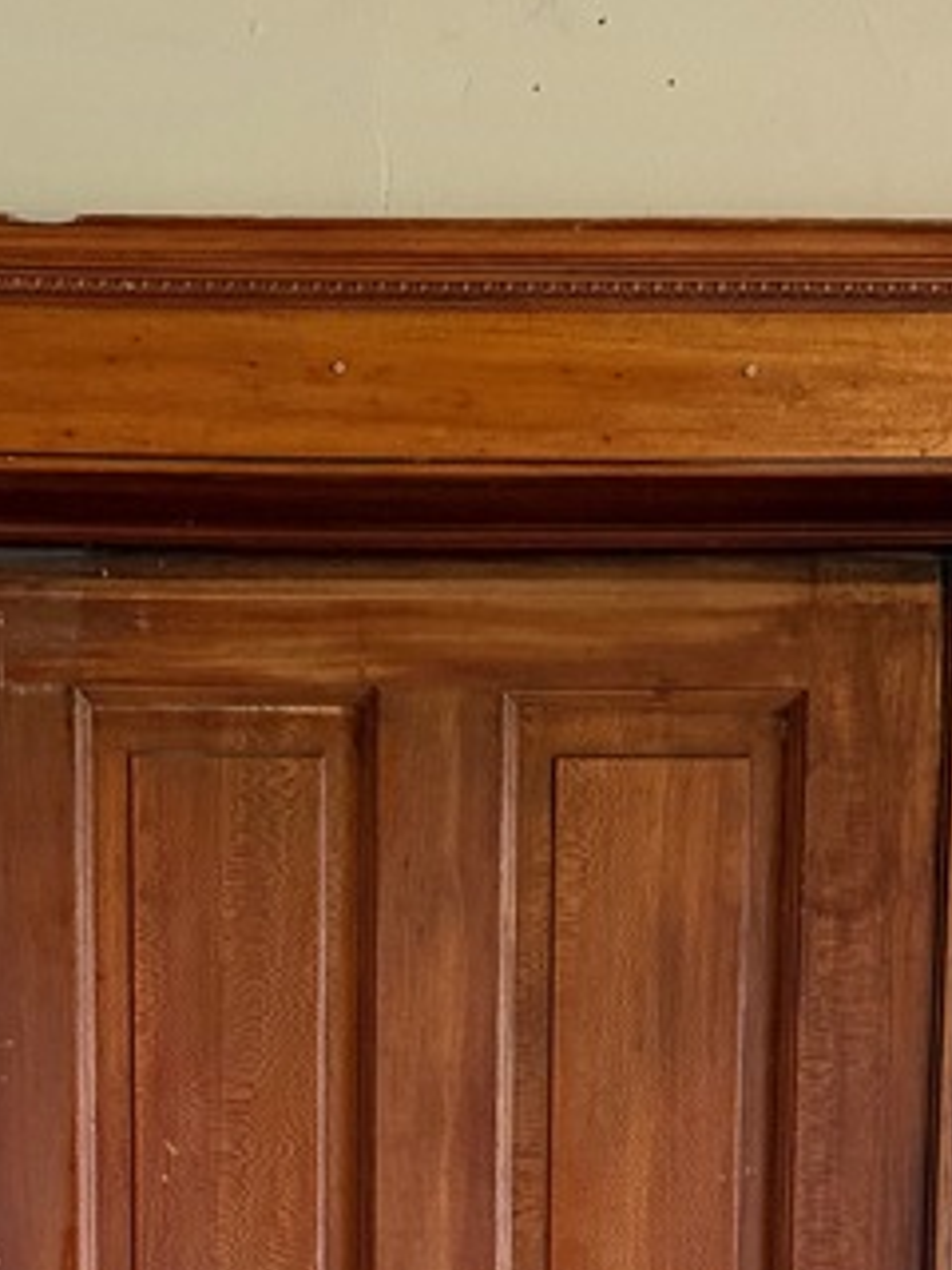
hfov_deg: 18.2
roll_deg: -0.1
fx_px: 2970
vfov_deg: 21.8
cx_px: 377
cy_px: 1631
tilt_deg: -6.3
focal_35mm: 81
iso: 320
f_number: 1.78
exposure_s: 1/60
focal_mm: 6.76
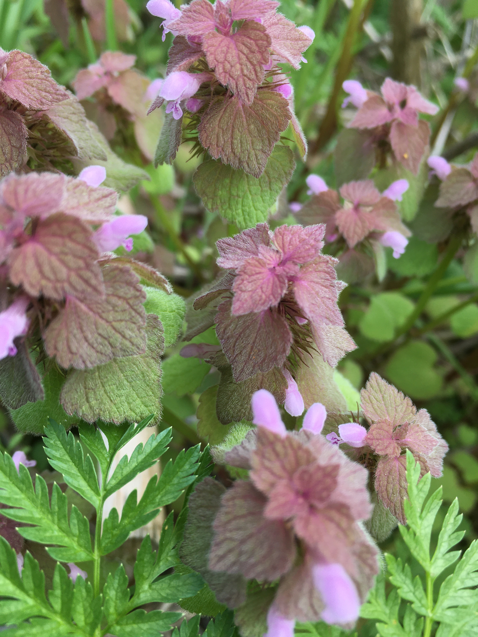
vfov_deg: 61.7
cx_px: 239
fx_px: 534
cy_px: 318
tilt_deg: -67.9
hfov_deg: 48.2
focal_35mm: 29
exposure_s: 1/472
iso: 25
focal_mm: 4.15
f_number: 2.2
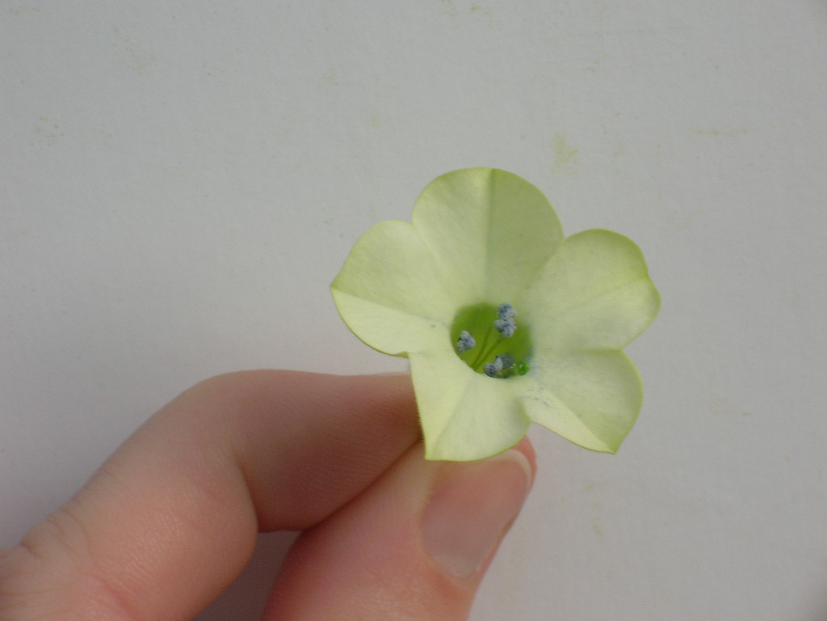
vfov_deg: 14.5
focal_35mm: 102
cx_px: 414
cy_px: 310
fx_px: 2437
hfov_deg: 19.3
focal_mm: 17.1
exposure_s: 1/60.7
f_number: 8.2
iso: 50
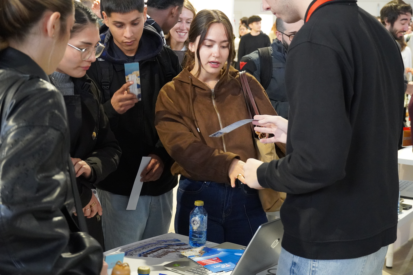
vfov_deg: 21.1
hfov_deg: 31.2
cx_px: 206
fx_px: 740
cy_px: 138
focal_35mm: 64
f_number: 5
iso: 6400
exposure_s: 1/60
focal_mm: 43
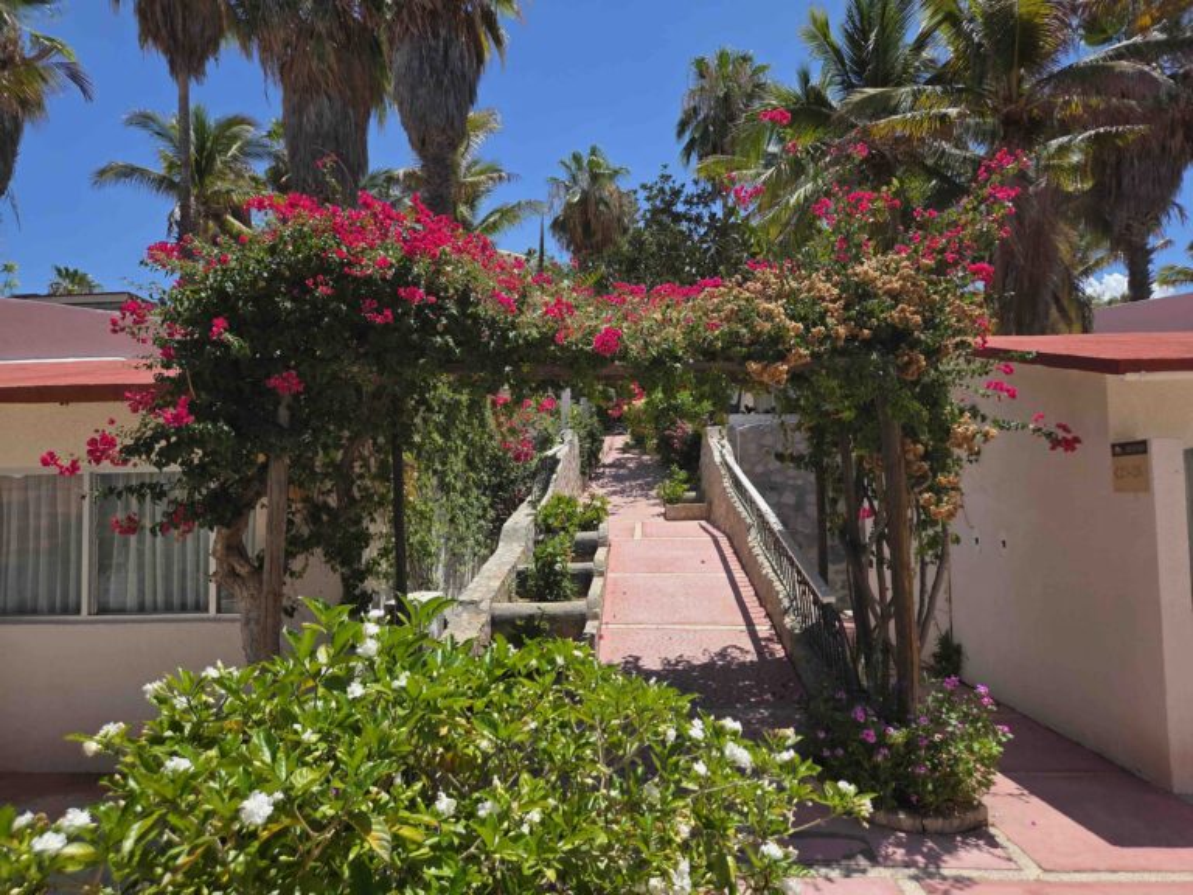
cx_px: 596
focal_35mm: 23
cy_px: 448
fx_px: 793
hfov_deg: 73.9
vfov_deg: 58.9
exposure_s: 1/5129
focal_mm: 5.4
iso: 80
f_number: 1.8
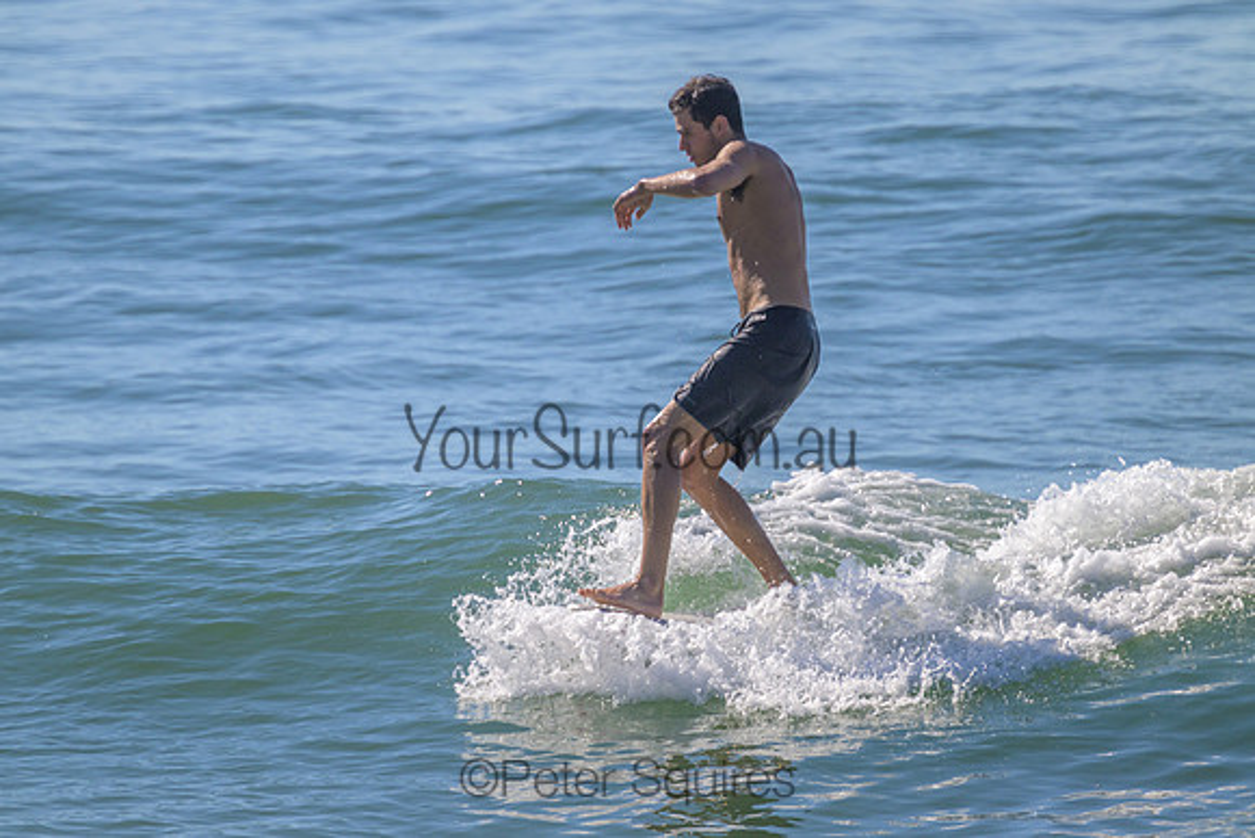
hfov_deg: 2.6
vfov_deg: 1.7
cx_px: 628
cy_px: 419
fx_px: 27894
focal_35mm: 800
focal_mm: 800
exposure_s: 1/2000
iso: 560
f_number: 11
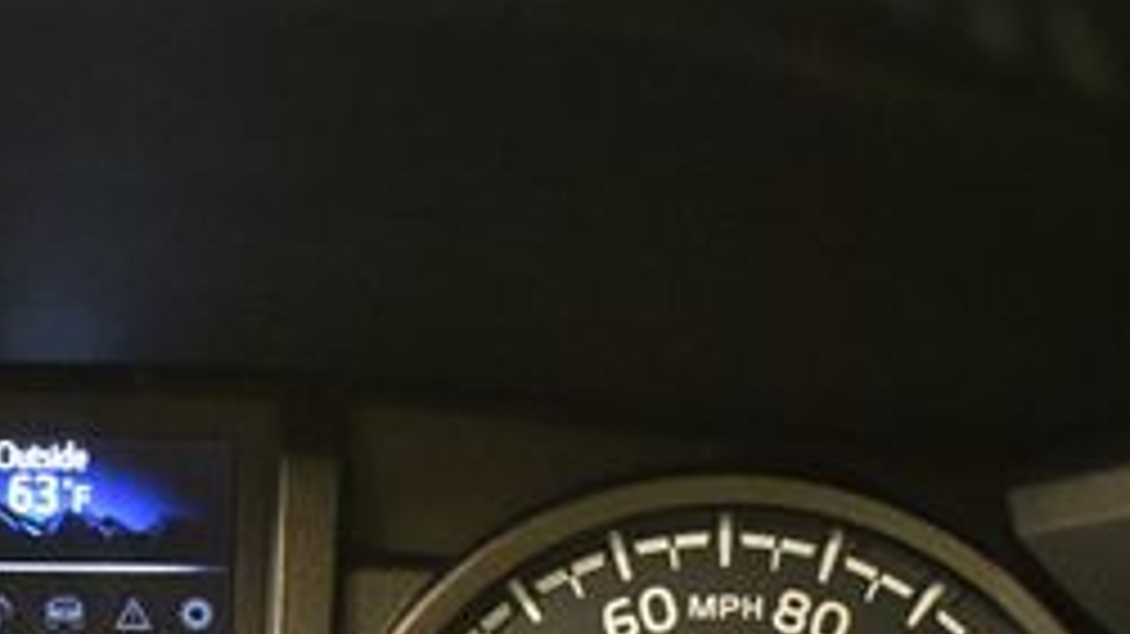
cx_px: -9
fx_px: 3355
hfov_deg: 18.6
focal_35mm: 112
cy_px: 769
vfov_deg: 10.6
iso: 7200
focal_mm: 28
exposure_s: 1/60
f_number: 4.2
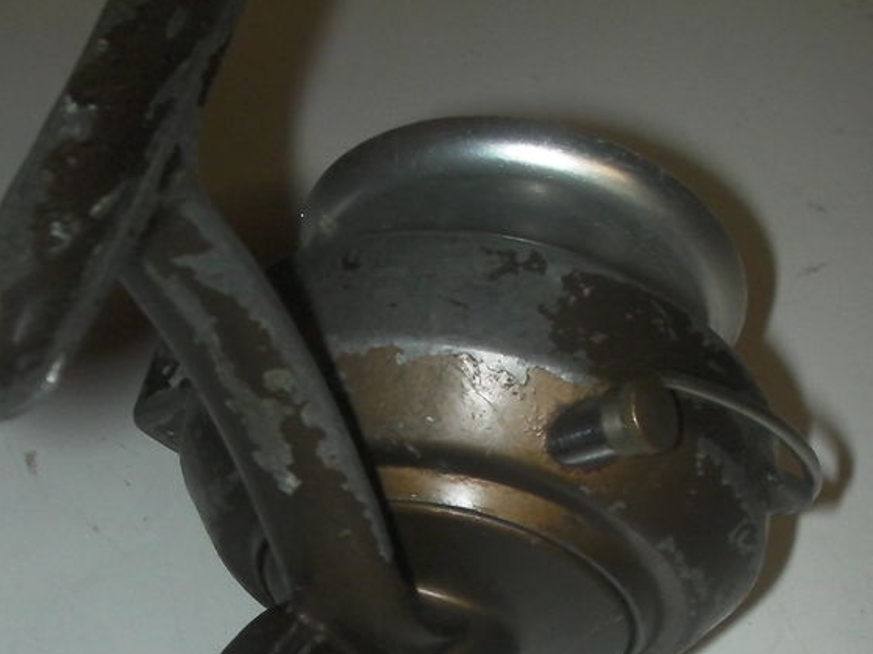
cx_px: 330
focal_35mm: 68
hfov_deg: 28.5
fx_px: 1715
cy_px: 563
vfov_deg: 21.2
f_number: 5.6
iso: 200
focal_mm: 6.3
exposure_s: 1/30
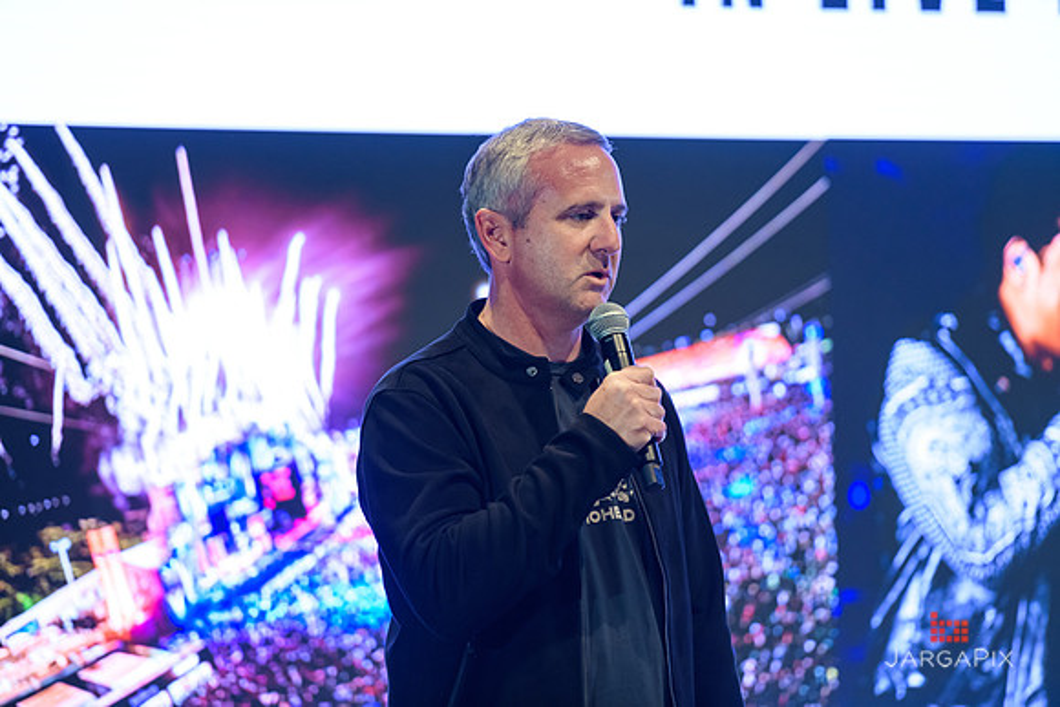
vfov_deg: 6.9
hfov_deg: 10.3
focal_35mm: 200
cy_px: 354
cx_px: 530
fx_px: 5890
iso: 1600
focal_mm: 200
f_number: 3.2
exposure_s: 1/200
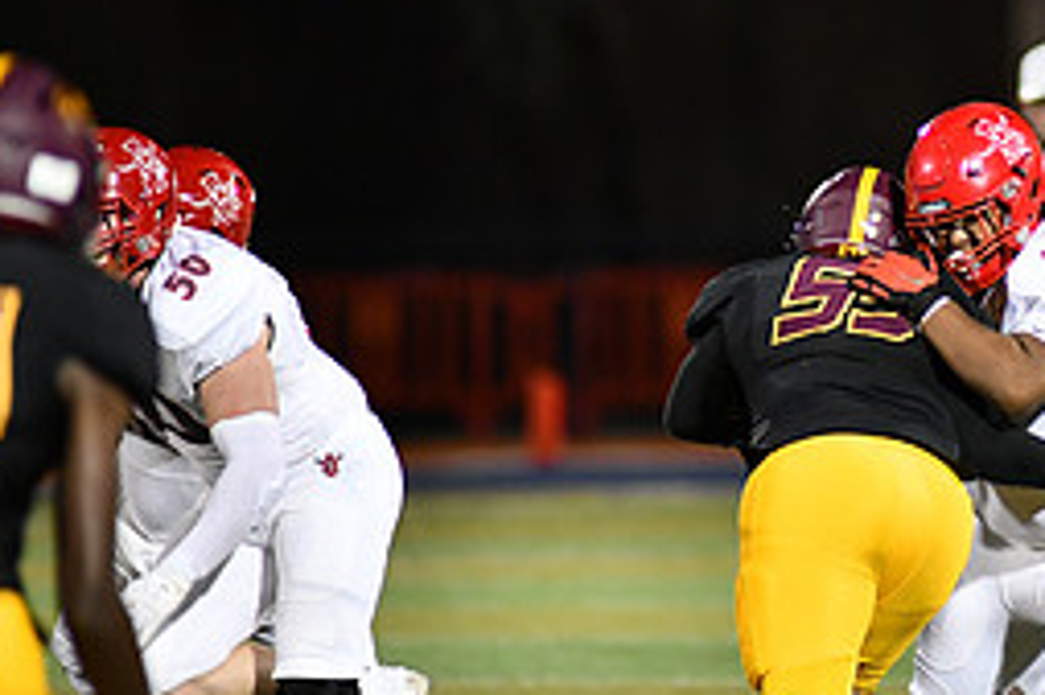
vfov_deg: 2.0
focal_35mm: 685
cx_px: 1098
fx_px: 19870
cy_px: 310
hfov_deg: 3.0
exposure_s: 1/1250
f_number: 2.8
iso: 4500
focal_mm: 300
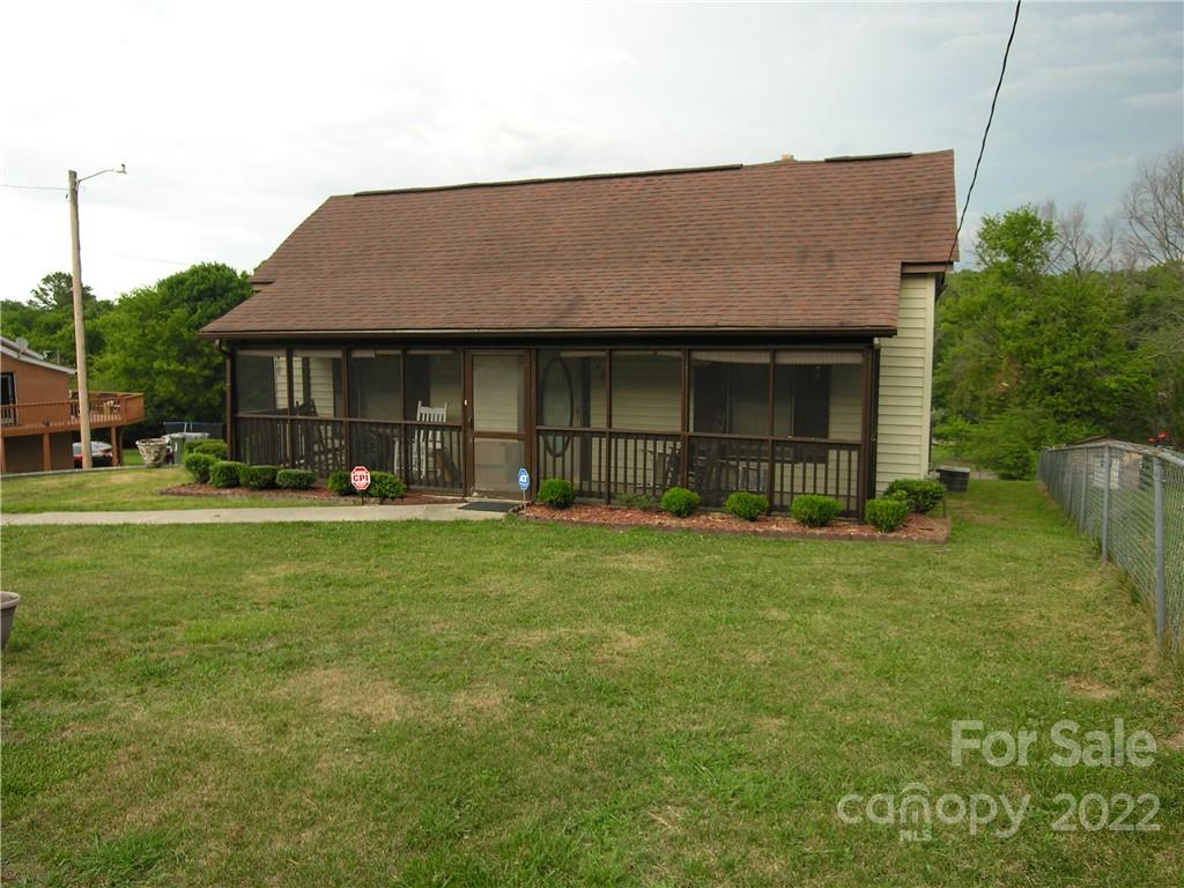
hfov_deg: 71.6
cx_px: 592
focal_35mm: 24
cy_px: 444
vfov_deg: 56.8
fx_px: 821
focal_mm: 6.1
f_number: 3.2
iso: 50
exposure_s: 1/66.4
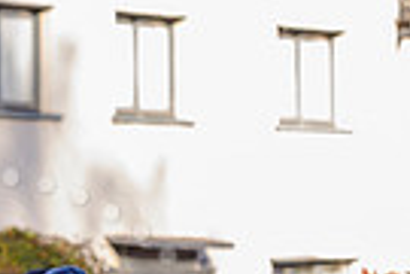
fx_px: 6503
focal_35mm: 571
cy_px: 454
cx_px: -30
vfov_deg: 2.4
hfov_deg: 3.6
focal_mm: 125
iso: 400
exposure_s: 1/350
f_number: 4.8
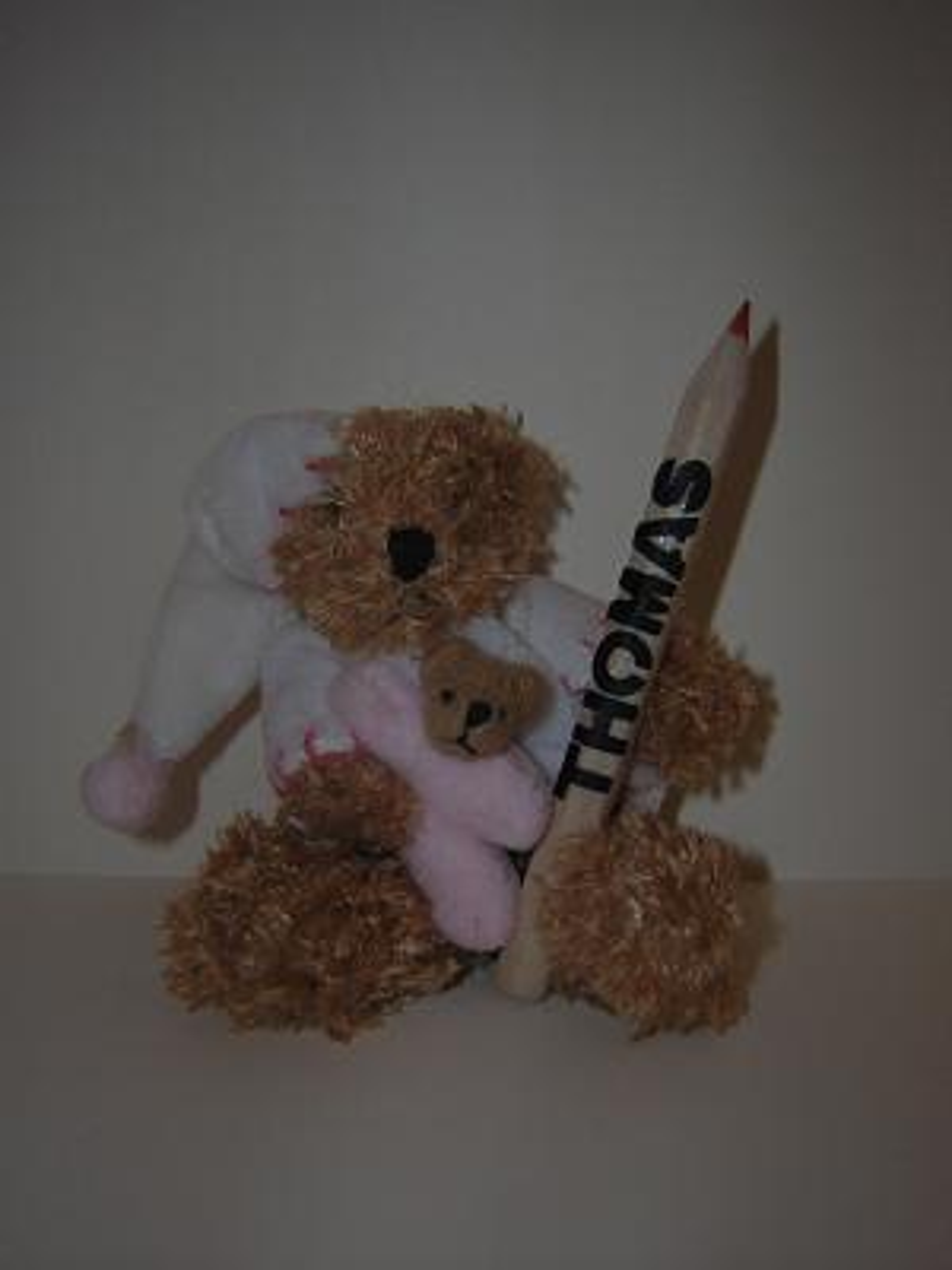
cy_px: 635
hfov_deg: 36.0
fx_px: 1467
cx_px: 476
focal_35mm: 40
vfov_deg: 46.8
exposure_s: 1/60.1
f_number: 2.7
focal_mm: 5.2
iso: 50
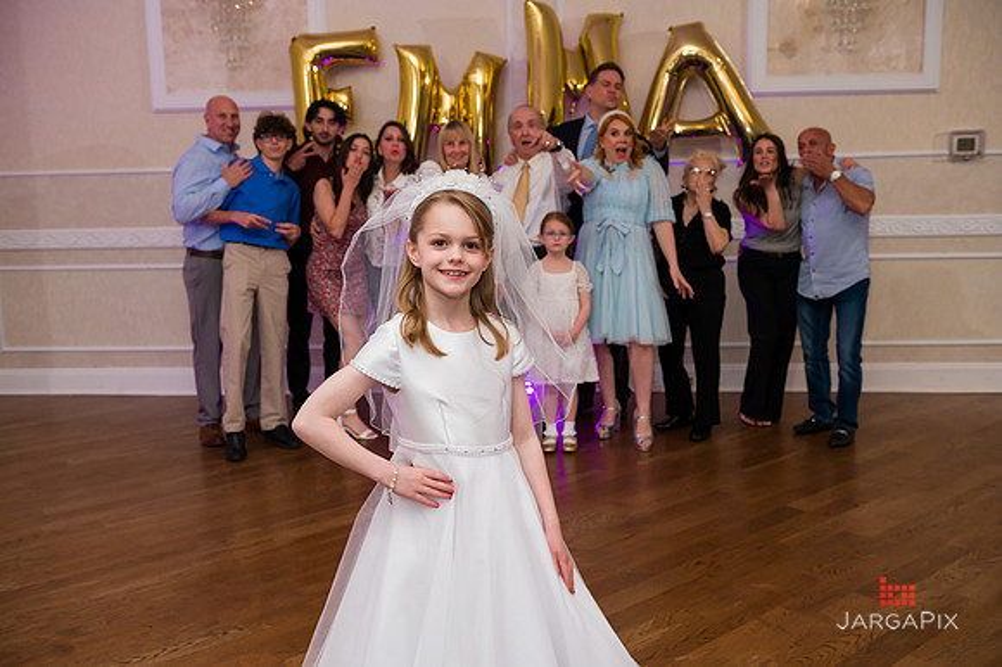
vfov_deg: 38.8
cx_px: 501
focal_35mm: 34
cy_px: 334
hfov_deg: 55.8
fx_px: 946
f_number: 5
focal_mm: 34
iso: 1250
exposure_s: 1/200
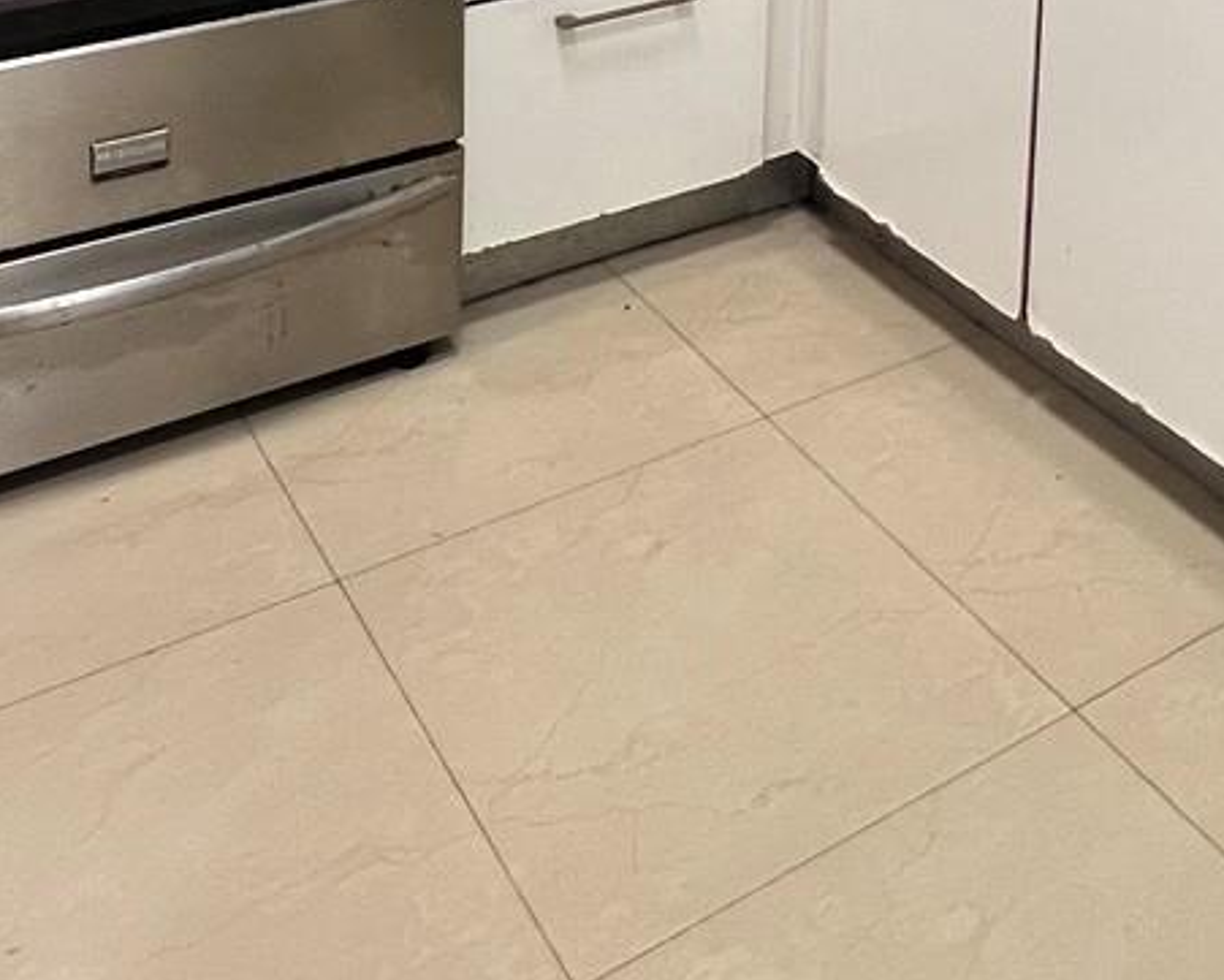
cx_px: 773
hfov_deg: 40.8
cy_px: -429
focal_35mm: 45
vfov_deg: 26.1
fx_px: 1631
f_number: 1.8
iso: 200
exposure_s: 1/120
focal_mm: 1.57
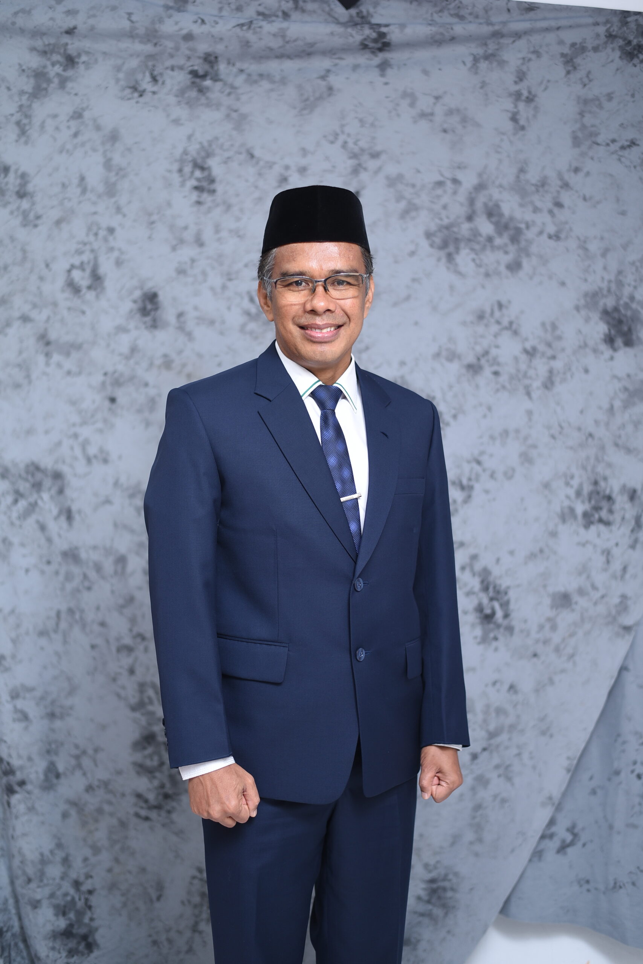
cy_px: 482
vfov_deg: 39.6
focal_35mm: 50
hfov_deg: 27.0
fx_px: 1339
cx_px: 322
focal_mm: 50
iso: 320
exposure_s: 1/125
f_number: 2
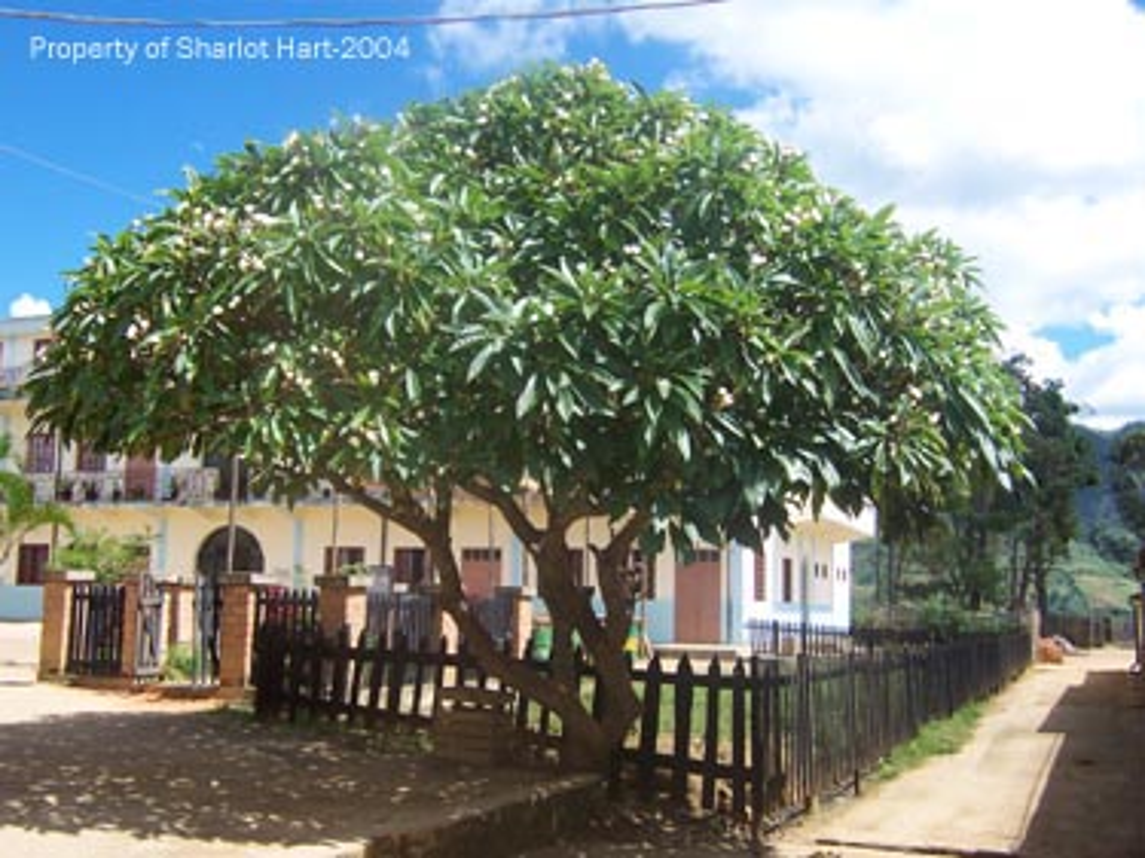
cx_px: 572
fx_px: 1190
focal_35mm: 36
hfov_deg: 51.4
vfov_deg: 39.6
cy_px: 429
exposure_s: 1/500
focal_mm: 5.6
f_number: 4
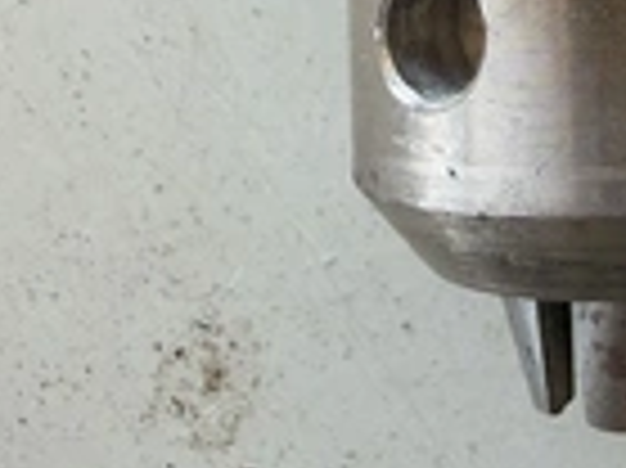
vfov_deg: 19.6
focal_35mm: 69
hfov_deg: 27.1
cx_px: 572
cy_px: -140
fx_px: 1247
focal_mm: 2.22
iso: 100
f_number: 2.2
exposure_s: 1/121
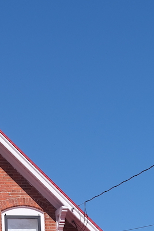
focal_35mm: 179
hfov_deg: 7.6
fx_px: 1149
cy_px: 177
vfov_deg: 11.5
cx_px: -53
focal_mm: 30.9
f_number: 5.6
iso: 160
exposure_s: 1/900
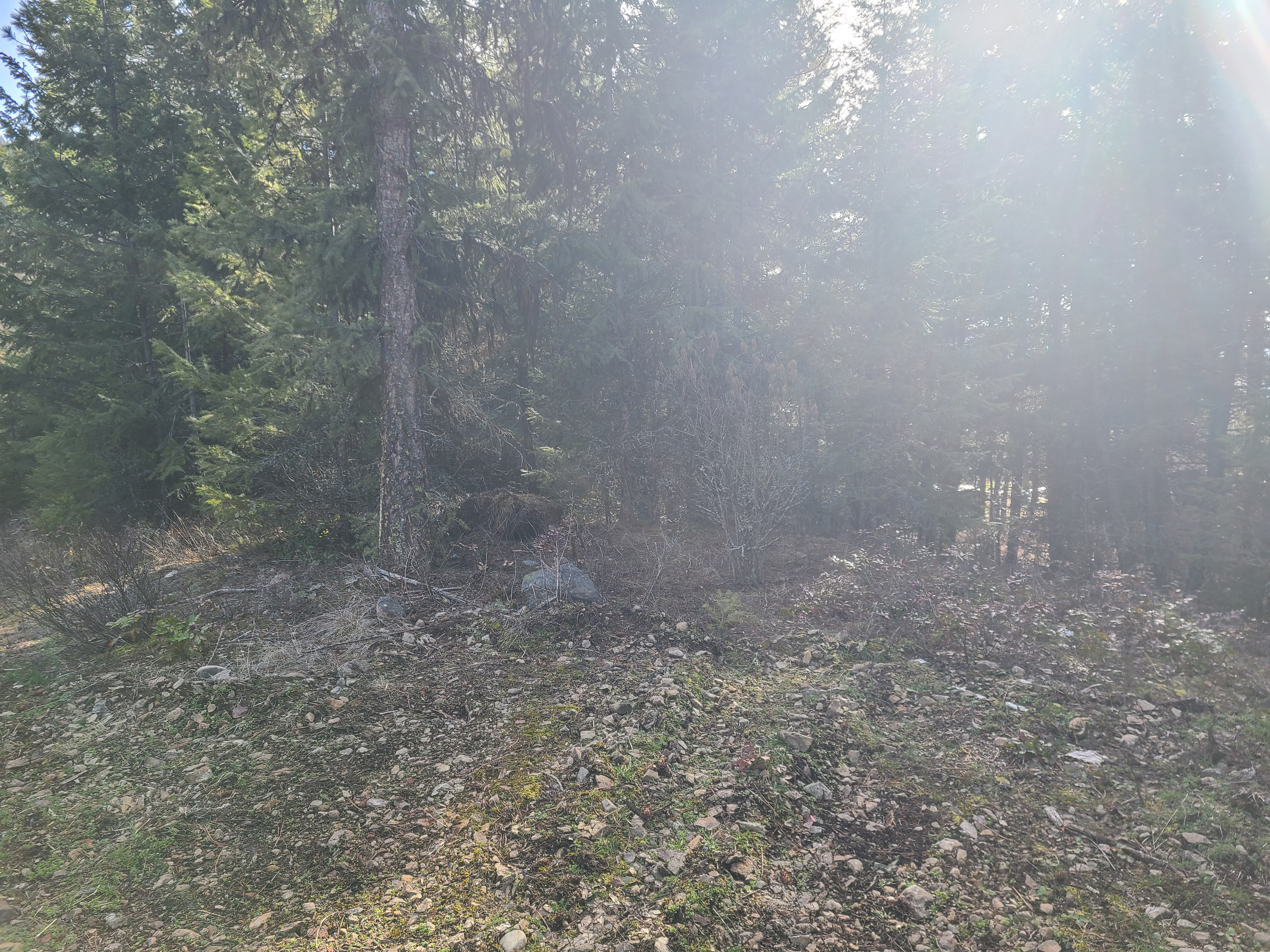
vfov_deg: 53.1
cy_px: 476
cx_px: 635
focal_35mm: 26
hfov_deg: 67.3
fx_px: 954
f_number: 1.8
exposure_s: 1/324
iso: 40
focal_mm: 5.4
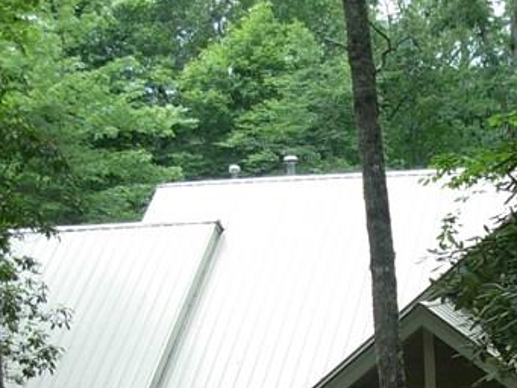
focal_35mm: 114
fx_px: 1703
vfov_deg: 12.6
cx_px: 387
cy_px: 515
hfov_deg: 17.2
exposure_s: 1/124
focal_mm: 6.3
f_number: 2.9
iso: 79
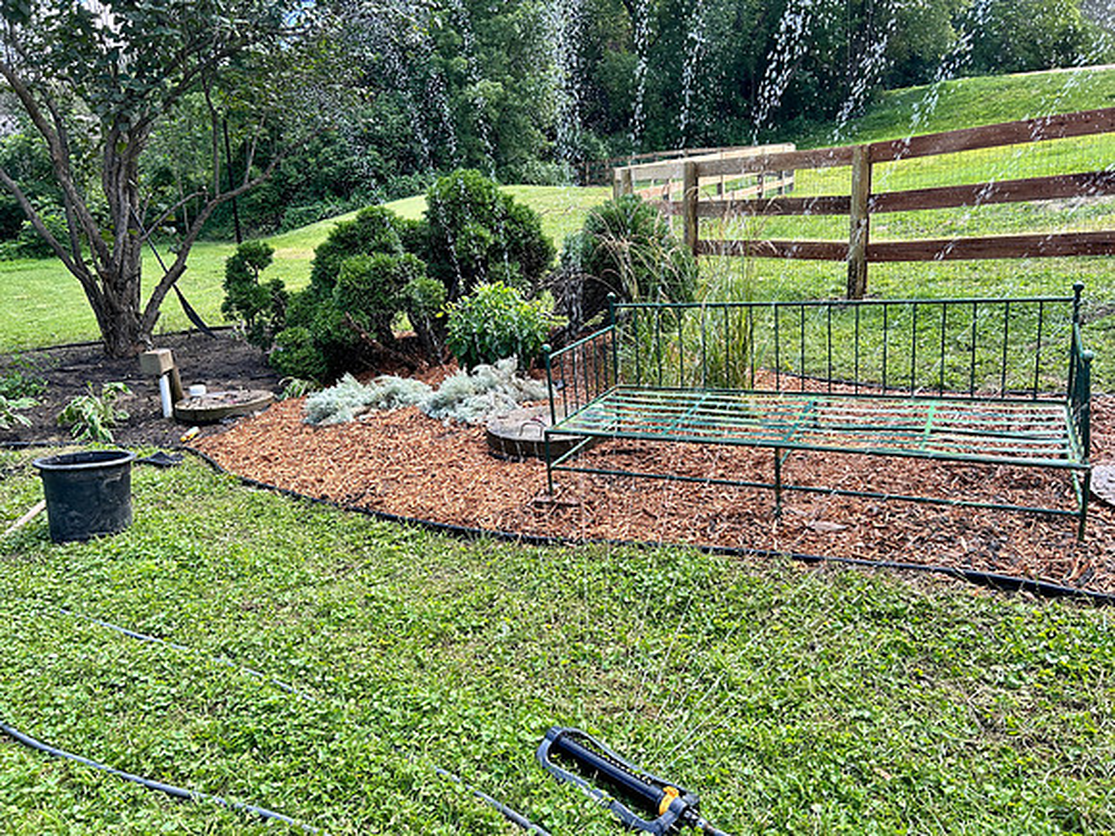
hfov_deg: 67.3
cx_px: 558
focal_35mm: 26
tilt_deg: -16.1
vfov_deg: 53.1
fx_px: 837
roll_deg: +3.3
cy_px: 418
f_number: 1.5
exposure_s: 1/639
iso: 50
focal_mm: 5.7
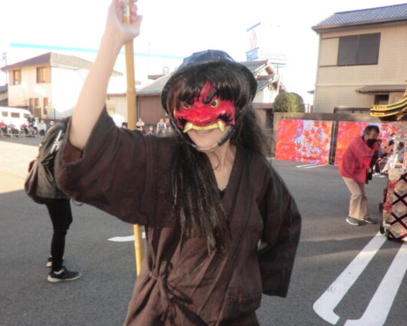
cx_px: 181
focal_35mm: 29
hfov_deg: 60.3
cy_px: 168
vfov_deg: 50.0
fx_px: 349
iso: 50
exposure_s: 1/80
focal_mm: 4.7
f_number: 2.8
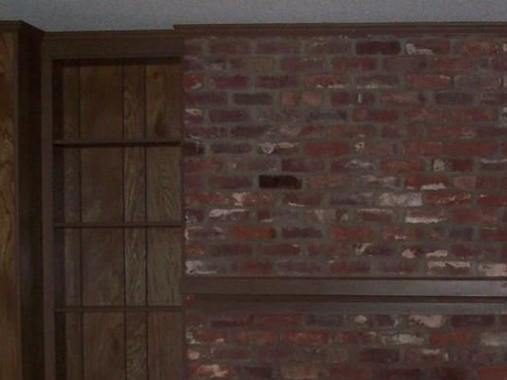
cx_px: 418
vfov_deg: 16.7
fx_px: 1274
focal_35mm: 87
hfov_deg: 22.2
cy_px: 346
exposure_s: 1/73.6
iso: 200
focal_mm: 7.6
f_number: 3
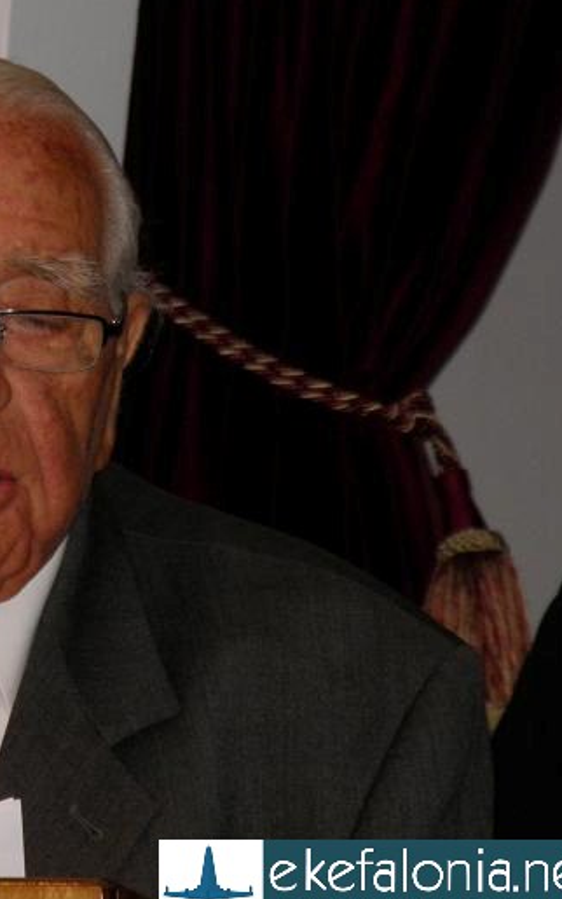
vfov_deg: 5.2
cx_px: -106
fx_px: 9873
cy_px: 375
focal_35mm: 403
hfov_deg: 3.3
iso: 160
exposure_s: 1/160
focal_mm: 41.1
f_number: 4.2
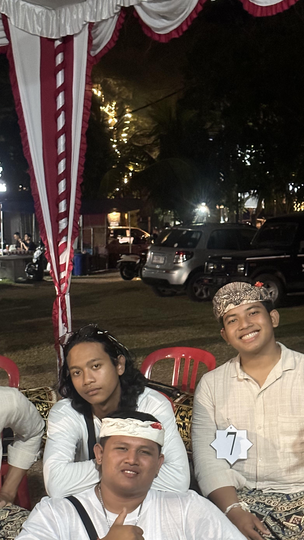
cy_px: 364
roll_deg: +0.7
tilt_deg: -6.9
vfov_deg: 27.7
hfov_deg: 15.9
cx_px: 123
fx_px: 1089
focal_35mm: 76
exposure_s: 1/25
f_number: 1.78
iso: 640
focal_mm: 6.86
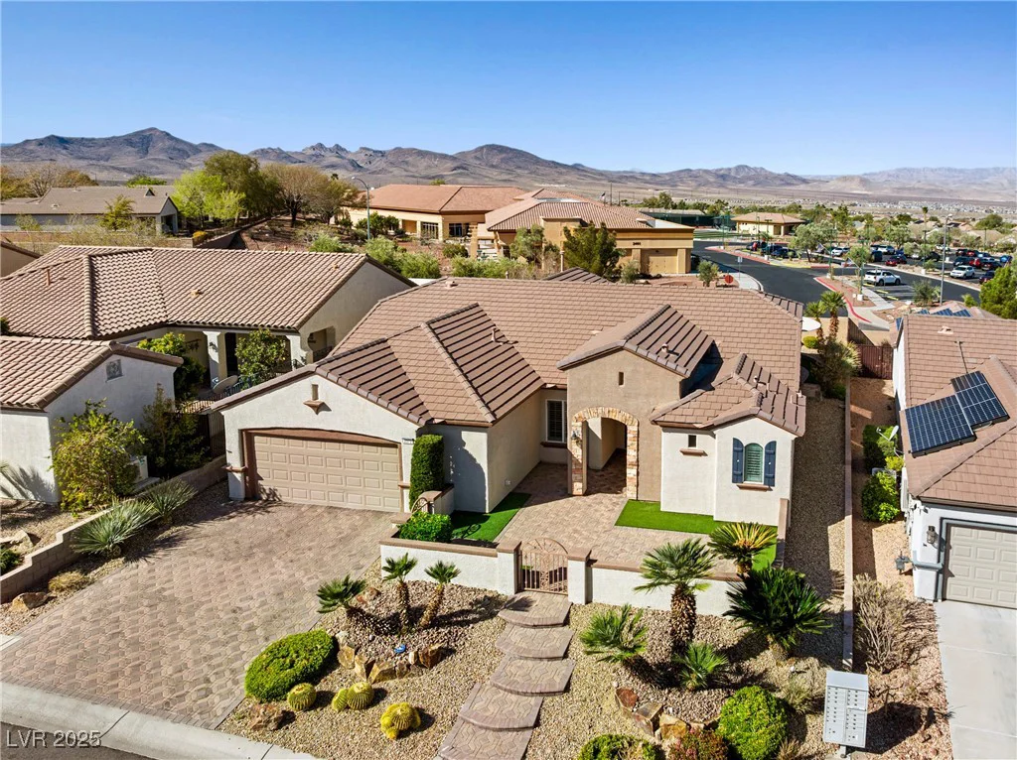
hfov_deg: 71.6
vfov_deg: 56.7
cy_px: 380
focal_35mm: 24
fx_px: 704
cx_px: 508
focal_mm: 12.29
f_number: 2.8
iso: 100
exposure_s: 1/640
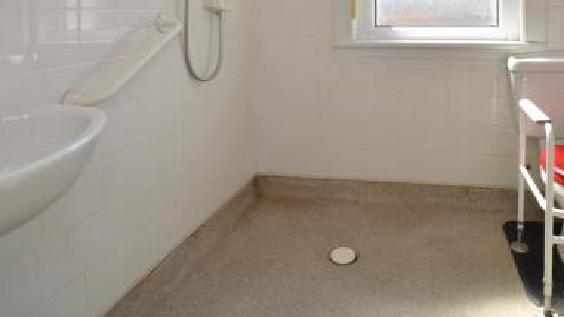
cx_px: 372
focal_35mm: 27
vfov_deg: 38.0
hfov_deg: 68.1
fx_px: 404
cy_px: -2
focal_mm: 10
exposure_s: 1/50
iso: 100
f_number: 7.1
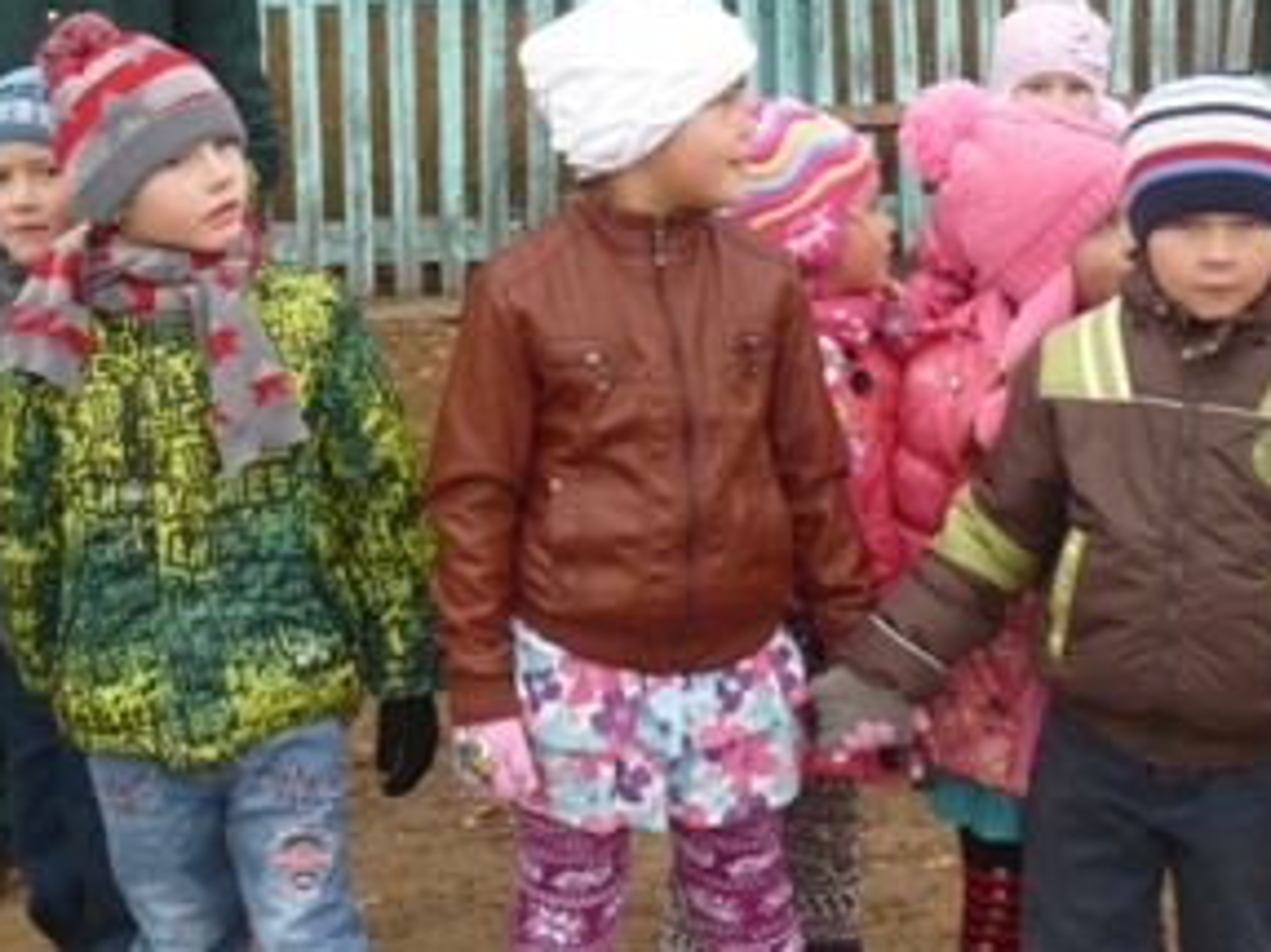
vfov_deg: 18.5
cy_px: 53
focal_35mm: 78
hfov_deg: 25.0
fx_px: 2863
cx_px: 616
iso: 100
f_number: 2.8
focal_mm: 5.8
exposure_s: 1/125
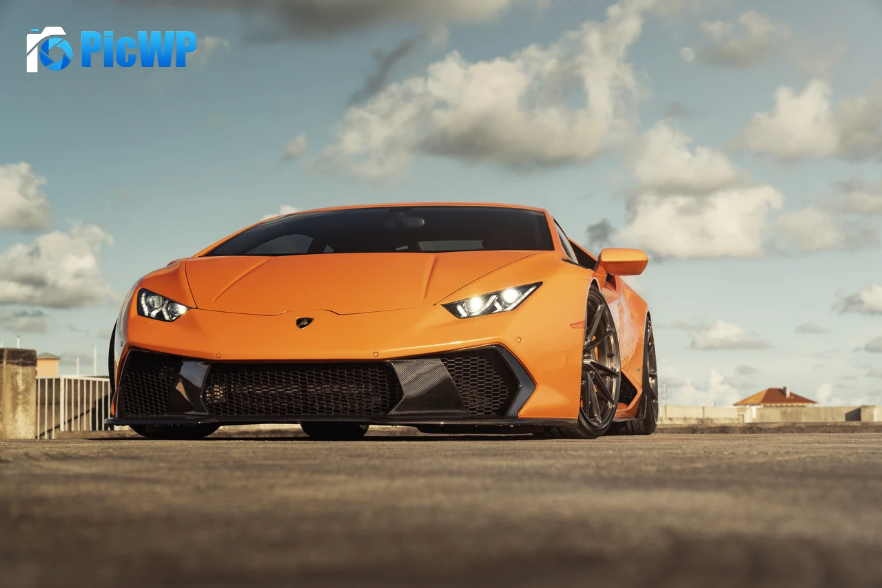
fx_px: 1715
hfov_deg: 28.8
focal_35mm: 70
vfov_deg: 19.5
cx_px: 441
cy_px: 294
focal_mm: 70
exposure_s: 1/400
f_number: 6.3
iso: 200
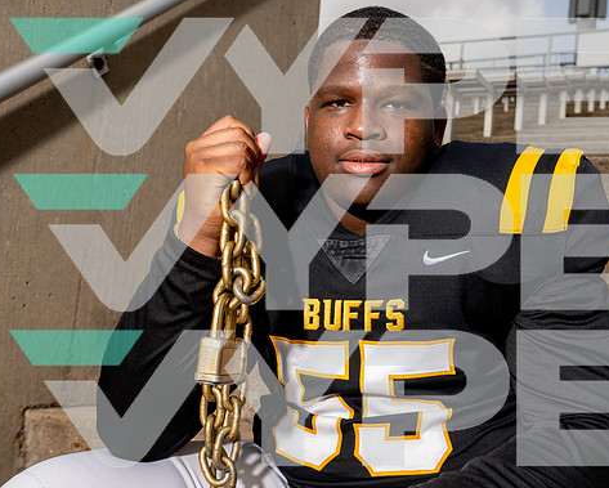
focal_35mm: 46
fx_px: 830
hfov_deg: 40.2
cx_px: 341
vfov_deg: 32.8
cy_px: 243
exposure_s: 1/250
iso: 100
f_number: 8
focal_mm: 40
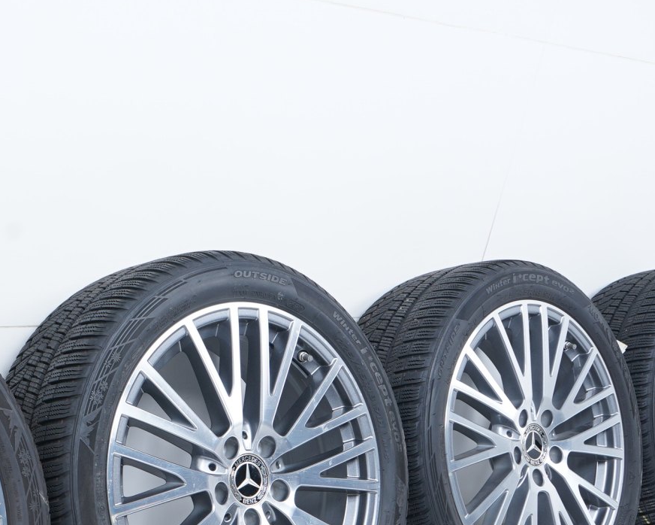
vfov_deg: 23.2
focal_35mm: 64
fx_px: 1241
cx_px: 119
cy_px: 477
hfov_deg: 28.8
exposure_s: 1/100
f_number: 7.1
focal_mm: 31
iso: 250
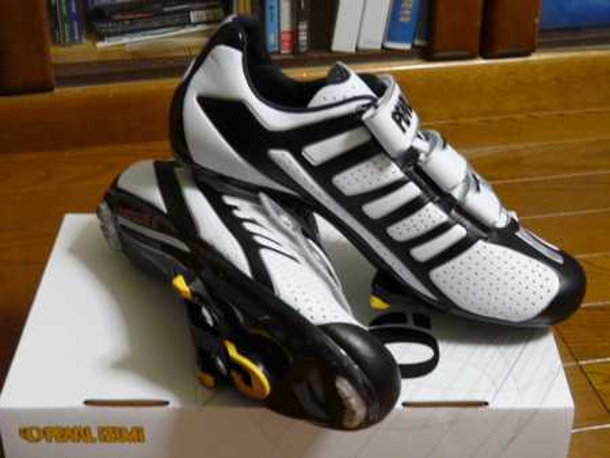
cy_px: 229
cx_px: 305
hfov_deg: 32.7
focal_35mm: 59
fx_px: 1040
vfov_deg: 24.8
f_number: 2.8
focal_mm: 6.1
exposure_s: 1/8
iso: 200
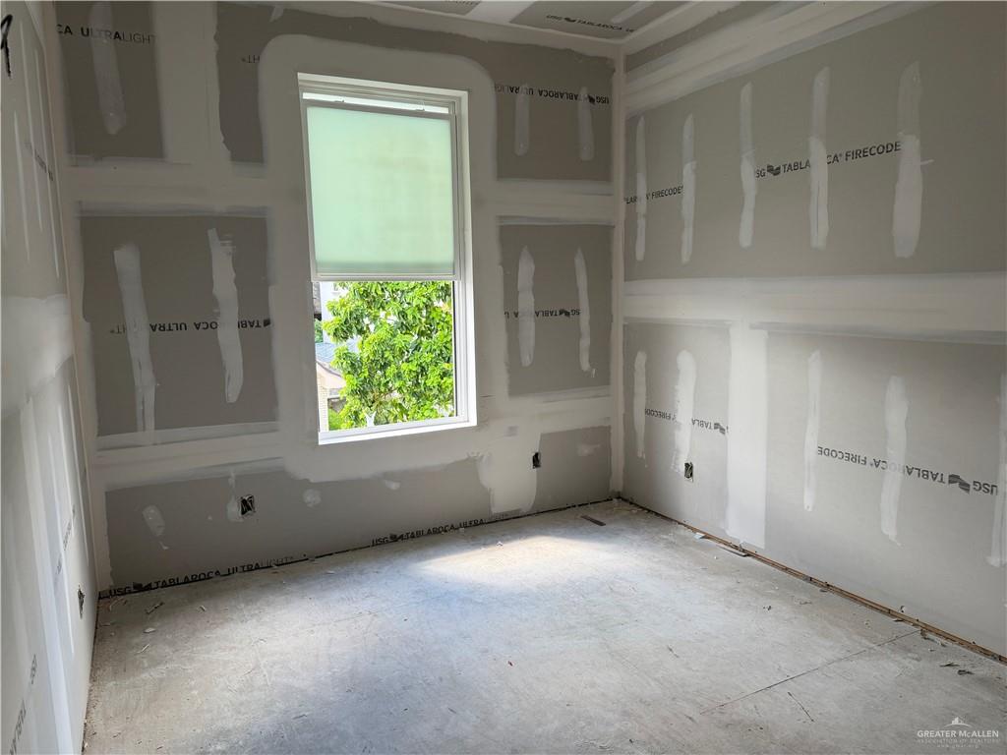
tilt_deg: -7.5
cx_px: 504
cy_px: 378
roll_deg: +1.5
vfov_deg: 56.8
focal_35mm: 24
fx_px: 698
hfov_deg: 71.6
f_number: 1.78
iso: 80
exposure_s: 1/208
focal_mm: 6.76
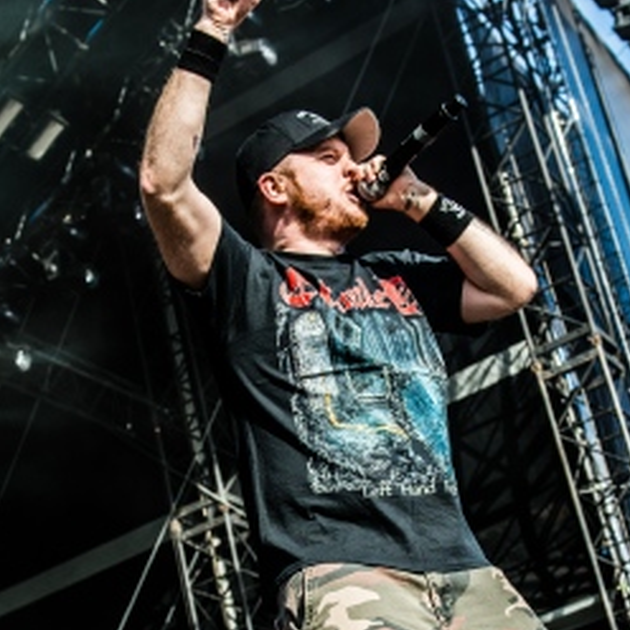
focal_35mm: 79
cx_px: 335
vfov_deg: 21.6
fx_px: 1627
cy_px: 522
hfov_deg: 21.9
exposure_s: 1/1600
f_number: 4.5
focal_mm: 32
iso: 250
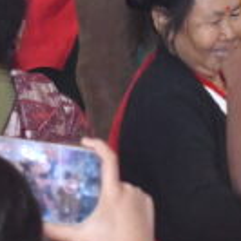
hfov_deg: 3.4
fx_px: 4064
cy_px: -67
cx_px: 312
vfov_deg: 3.4
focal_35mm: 516
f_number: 7.1
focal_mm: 70
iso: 10000
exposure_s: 1/160
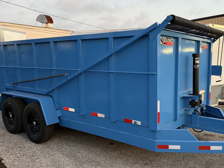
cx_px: 139
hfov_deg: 53.4
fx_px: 220
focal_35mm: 34
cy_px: 87
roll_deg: +0.2
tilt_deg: -6.9
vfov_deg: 41.8
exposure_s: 1/60
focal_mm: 6.76
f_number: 1.78
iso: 400
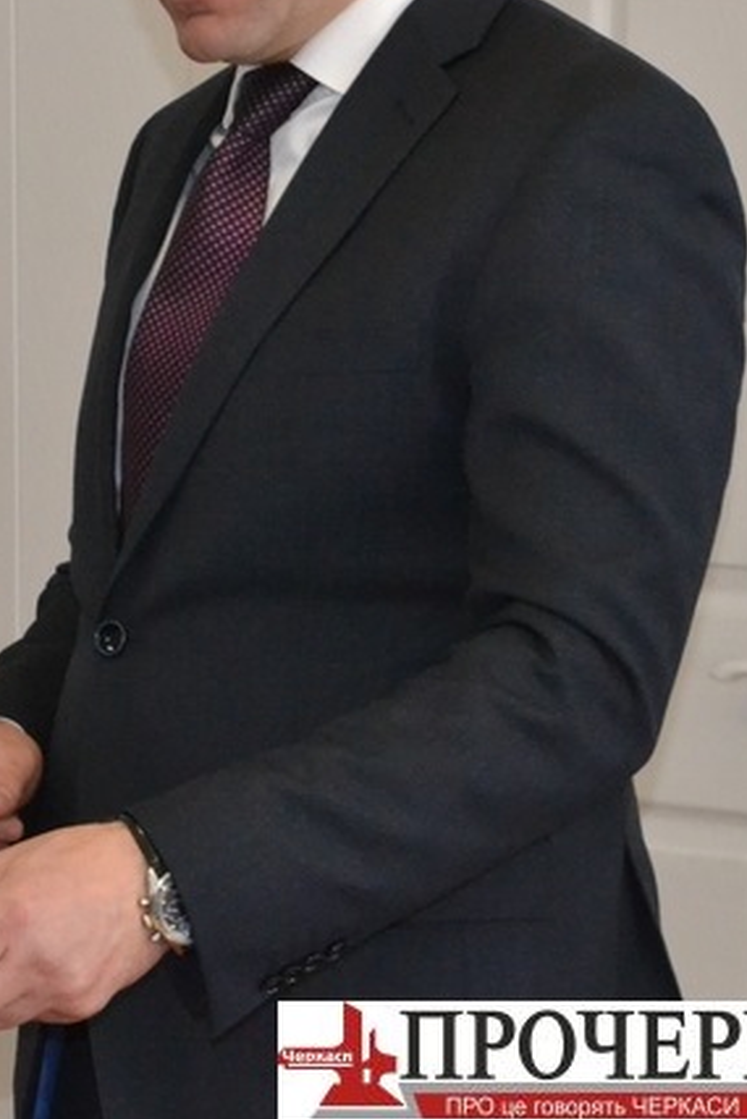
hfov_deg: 11.7
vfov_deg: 17.4
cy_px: 301
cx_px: 253
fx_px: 3638
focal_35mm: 117
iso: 3200
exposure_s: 1/60
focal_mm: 52
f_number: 5.6
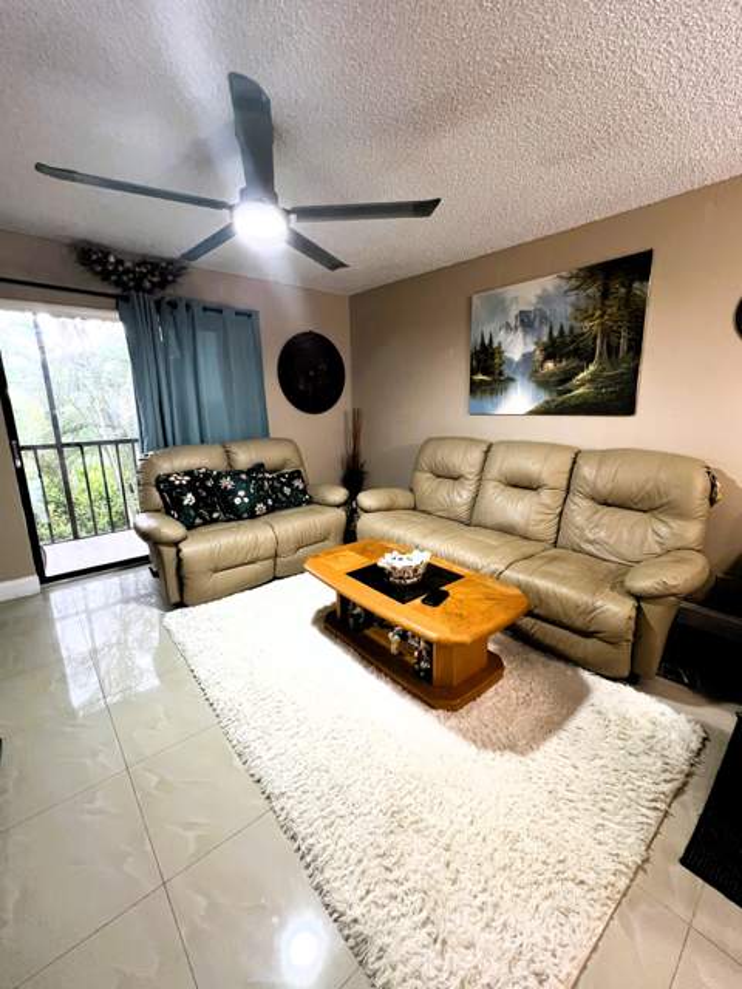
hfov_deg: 85.7
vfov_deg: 102.1
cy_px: 494
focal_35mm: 14
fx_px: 400
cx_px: 371
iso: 400
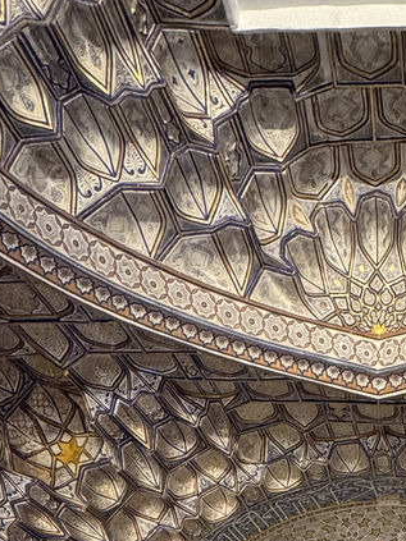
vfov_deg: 27.6
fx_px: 829
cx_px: 401
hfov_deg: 26.2
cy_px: 765
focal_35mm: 53
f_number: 2.2
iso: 250
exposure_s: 1/50
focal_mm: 2.22
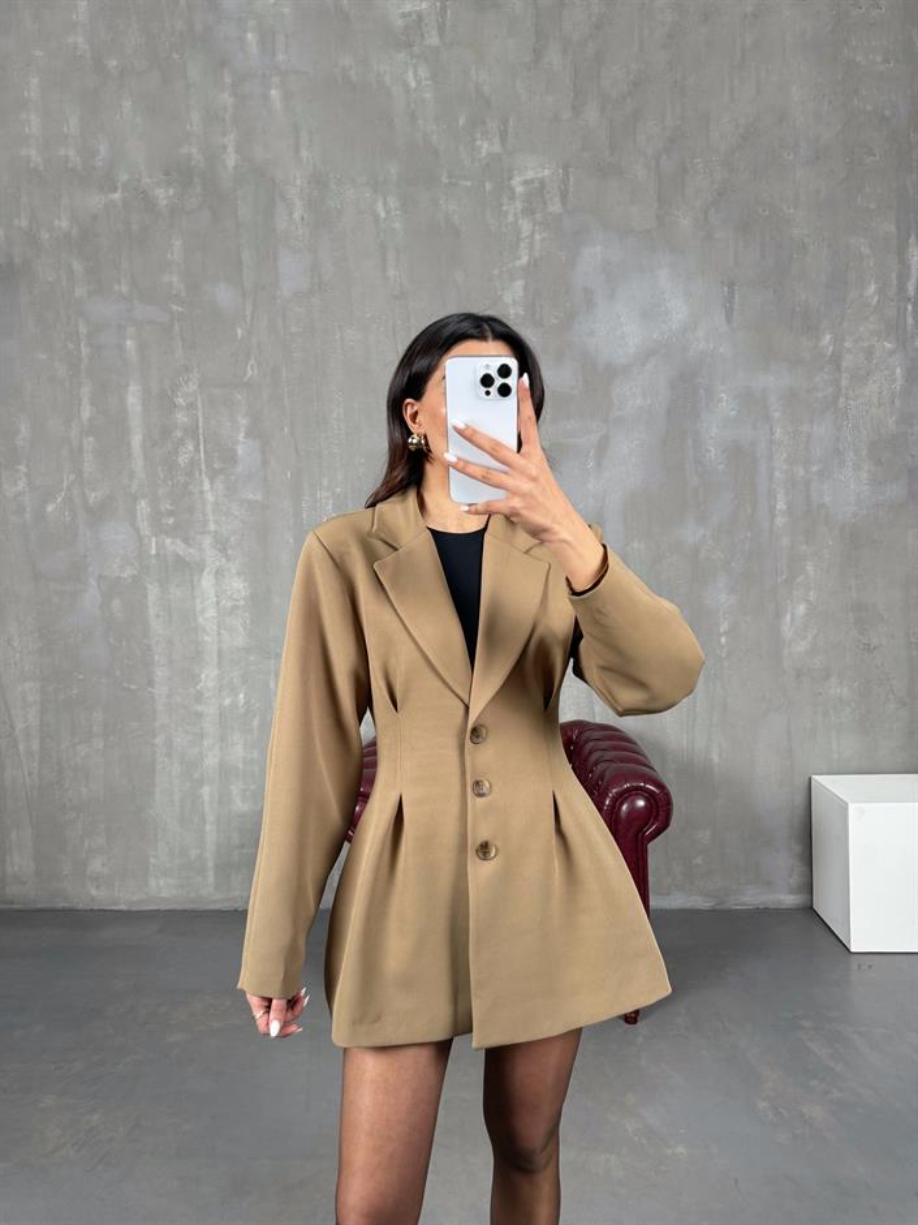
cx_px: 459
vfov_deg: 71.6
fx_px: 849
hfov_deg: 56.8
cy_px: 612
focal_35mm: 24
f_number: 1.78
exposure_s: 1/121
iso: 160
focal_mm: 6.76
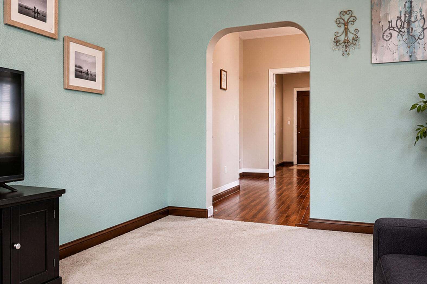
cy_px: 142
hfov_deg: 69.4
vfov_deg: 49.6
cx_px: 204
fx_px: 308
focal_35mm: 26
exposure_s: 1/15
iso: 64
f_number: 4
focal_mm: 16
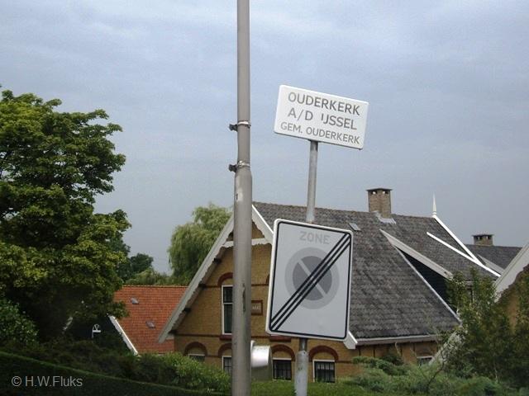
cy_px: 198
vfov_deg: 37.7
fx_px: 581
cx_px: 264
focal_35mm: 38
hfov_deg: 49.0
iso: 100
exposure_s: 1/100
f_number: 2.8
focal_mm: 7.9
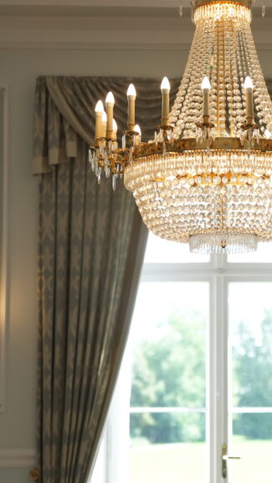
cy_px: 260
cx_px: 219
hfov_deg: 11.8
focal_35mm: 102
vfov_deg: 20.9
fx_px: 1308
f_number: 2
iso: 500
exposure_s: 1/1000
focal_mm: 55
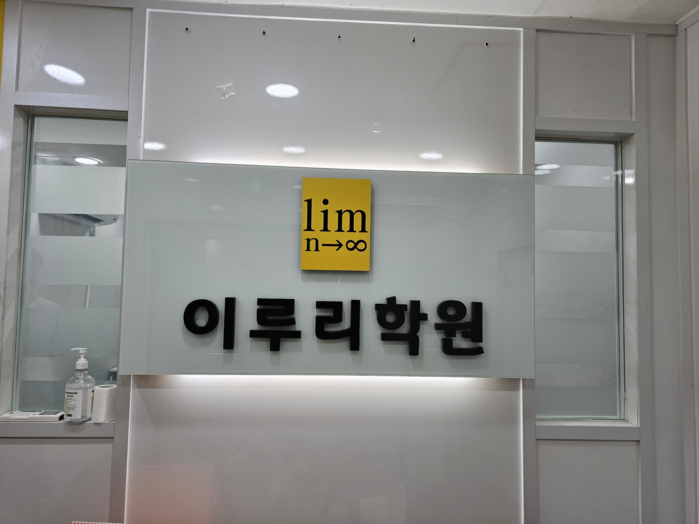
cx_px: 350
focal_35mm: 23
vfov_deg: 58.9
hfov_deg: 73.9
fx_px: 464
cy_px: 262
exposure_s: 1/120
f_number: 1.7
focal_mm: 6.3
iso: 80
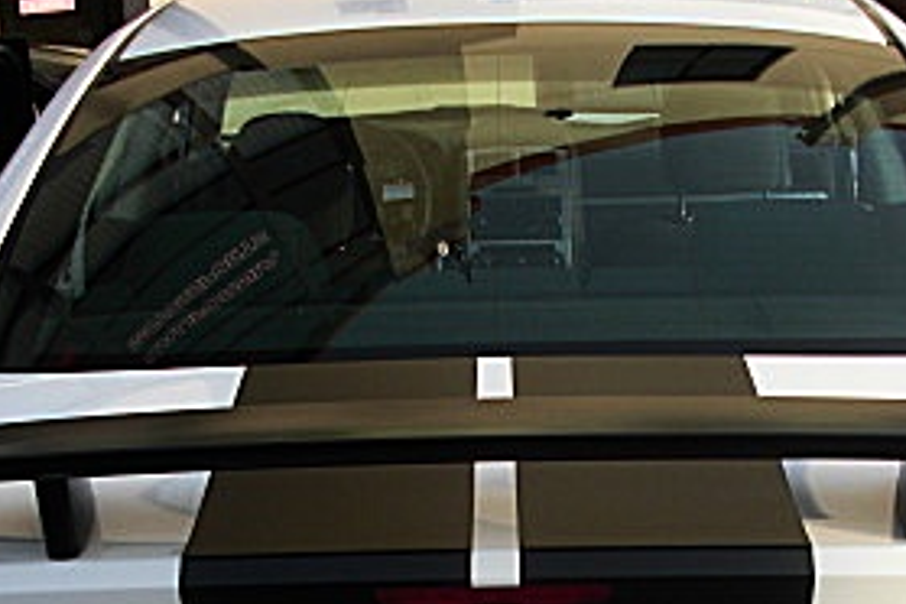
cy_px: 627
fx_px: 2164
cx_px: 542
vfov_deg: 15.5
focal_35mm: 86
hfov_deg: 23.6
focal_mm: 6.3
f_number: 2.8
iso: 50
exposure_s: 1/320
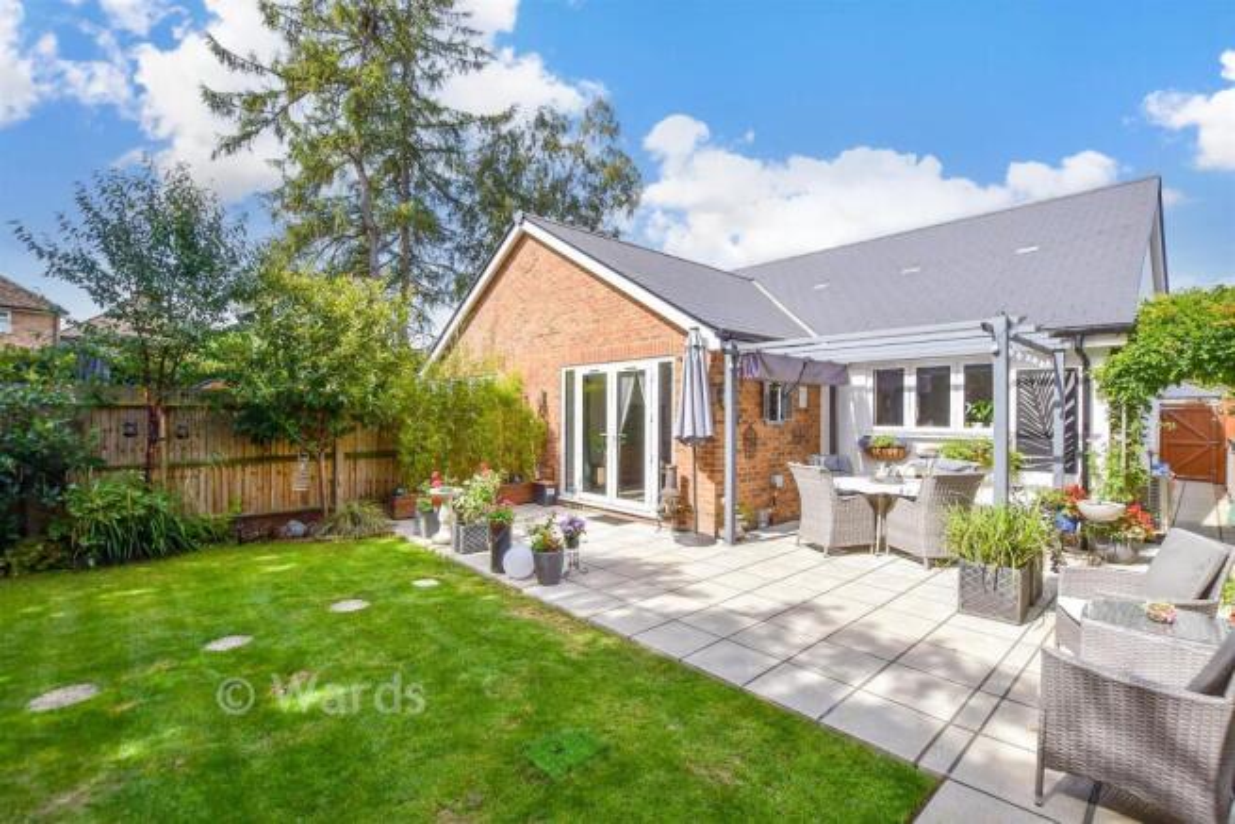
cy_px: 412
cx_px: 618
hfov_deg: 100.4
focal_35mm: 15
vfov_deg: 77.4
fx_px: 515
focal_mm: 10
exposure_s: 1/640
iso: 320
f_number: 8
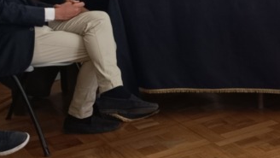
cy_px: -57
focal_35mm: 102
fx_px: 758
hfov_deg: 17.8
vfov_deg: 11.5
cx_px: 465
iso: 910
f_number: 1.65
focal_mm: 6.14
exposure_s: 1/50
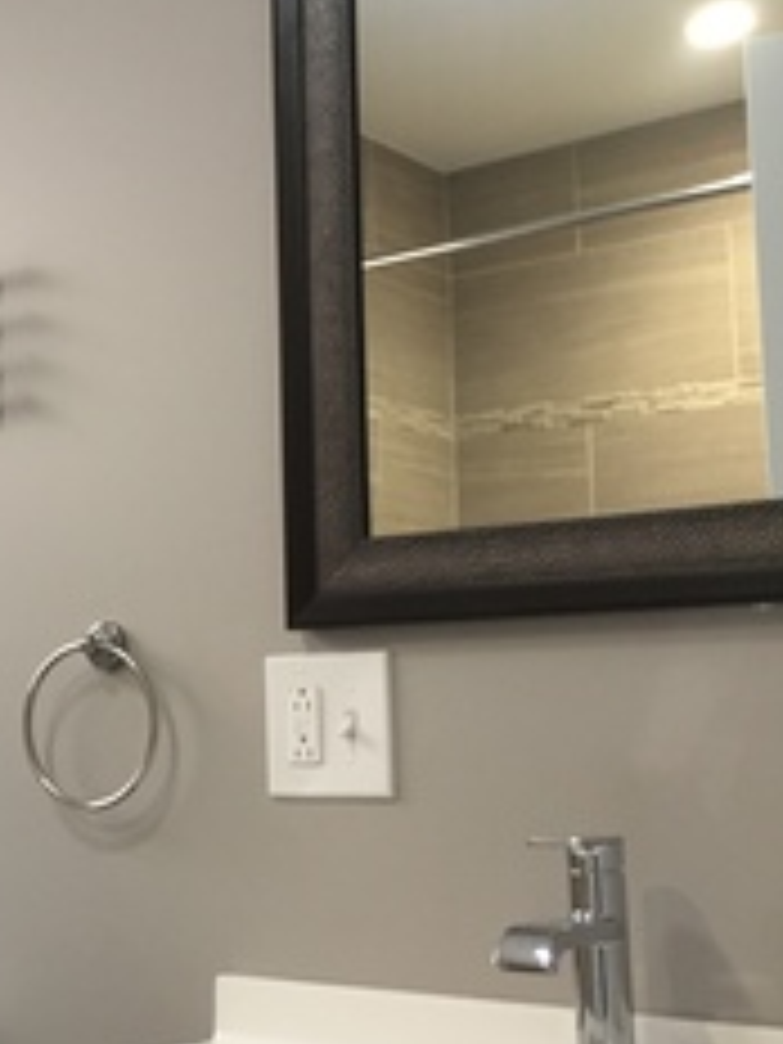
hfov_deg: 23.3
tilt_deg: +8.2
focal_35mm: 60
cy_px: 554
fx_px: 1810
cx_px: -22
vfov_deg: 32.2
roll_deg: +1.0
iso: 125
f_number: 2.2
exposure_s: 1/30
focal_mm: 4.15
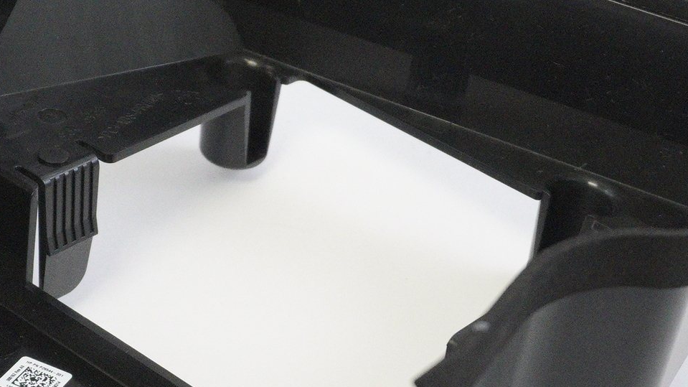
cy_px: 332
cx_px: 222
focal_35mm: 102
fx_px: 1867
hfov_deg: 20.8
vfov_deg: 11.8
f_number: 5.6
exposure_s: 1/200
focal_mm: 25
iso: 5000
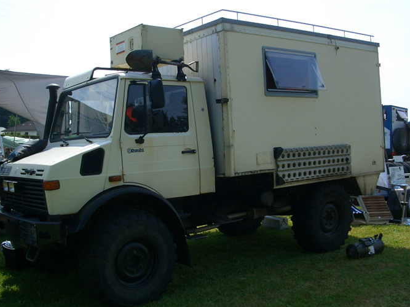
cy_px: 158
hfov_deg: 44.8
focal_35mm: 42
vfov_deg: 34.3
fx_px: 497
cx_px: 197
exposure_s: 1/640
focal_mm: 5.8
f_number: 4.3
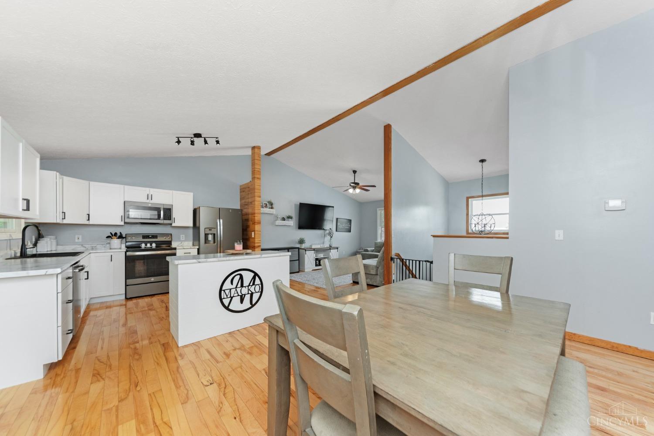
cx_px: 327
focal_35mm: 12
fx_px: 218
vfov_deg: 90.0
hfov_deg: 112.6
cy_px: 218
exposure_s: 1/15
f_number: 5.6
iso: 640
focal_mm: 12
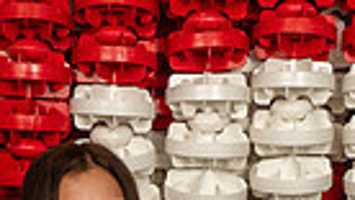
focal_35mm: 171
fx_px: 1612
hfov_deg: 12.6
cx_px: 201
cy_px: 503
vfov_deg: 6.7
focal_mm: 50
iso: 500
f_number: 7.1
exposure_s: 1/250
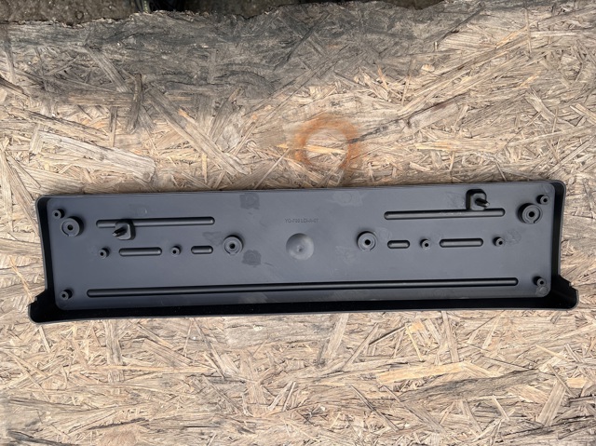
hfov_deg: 67.3
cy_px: 223
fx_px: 447
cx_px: 298
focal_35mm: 26
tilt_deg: -81.9
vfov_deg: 53.0
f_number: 1.5
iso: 50
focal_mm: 5.7
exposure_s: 1/394
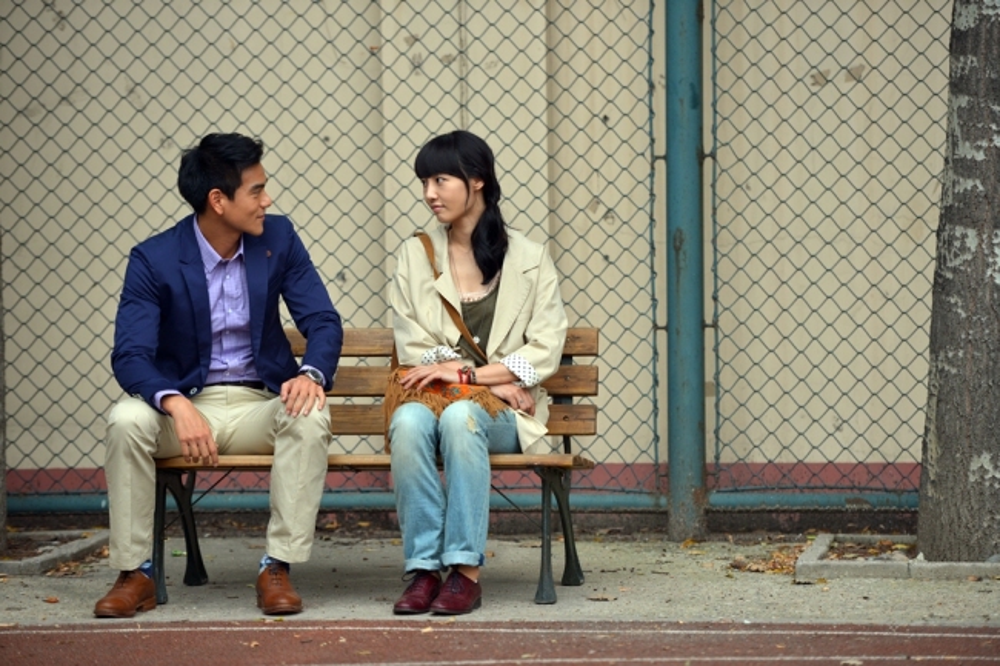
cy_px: 333
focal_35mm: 150
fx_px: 4165
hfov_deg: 13.7
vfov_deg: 9.1
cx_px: 500
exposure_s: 1/320
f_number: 2.8
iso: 200
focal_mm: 150
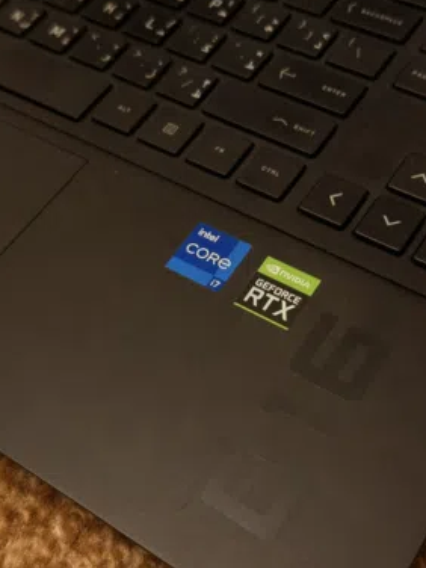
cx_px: 215
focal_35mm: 51
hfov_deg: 28.6
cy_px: 267
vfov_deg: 37.5
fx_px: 837
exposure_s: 1/33
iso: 320
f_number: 1.78
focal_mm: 6.76
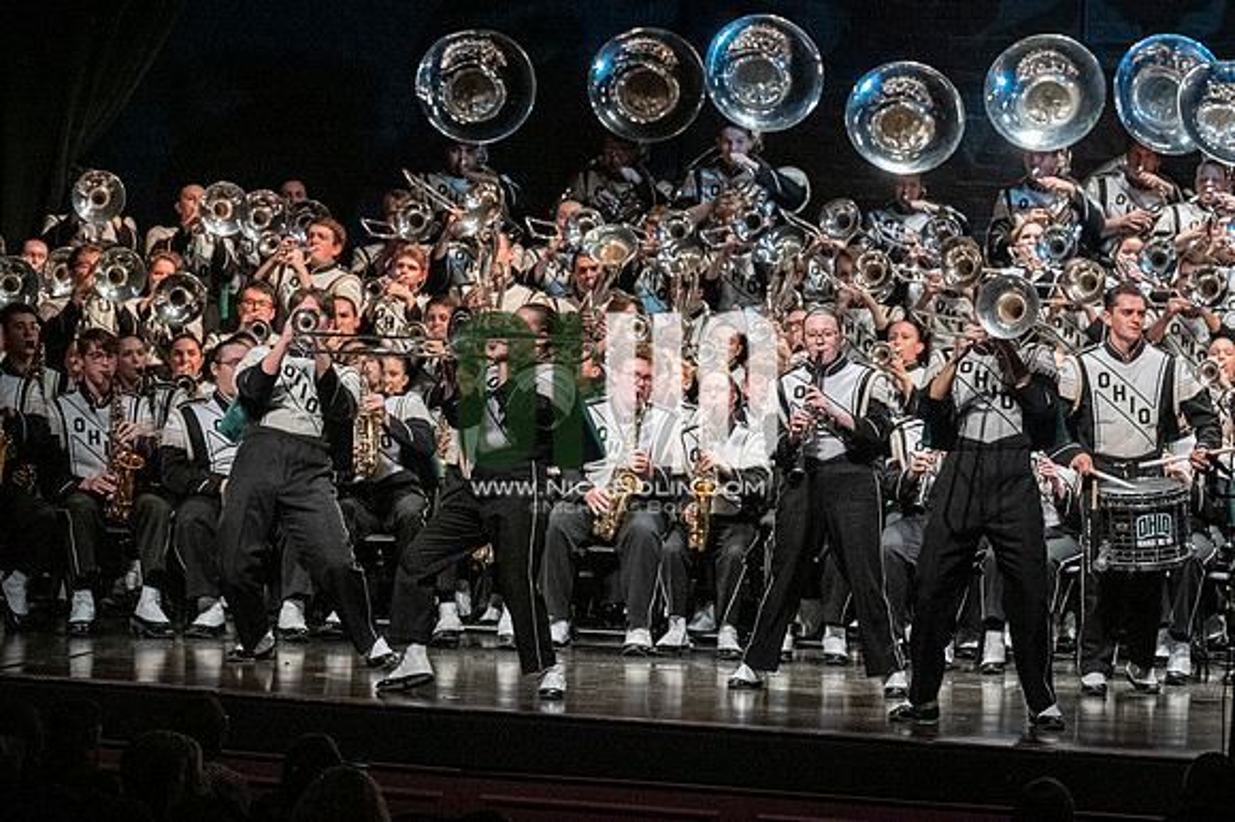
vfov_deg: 7.3
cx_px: 618
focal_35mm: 187
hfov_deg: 11.0
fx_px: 6411
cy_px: 411
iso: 4000
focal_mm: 125
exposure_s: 1/500
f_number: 4
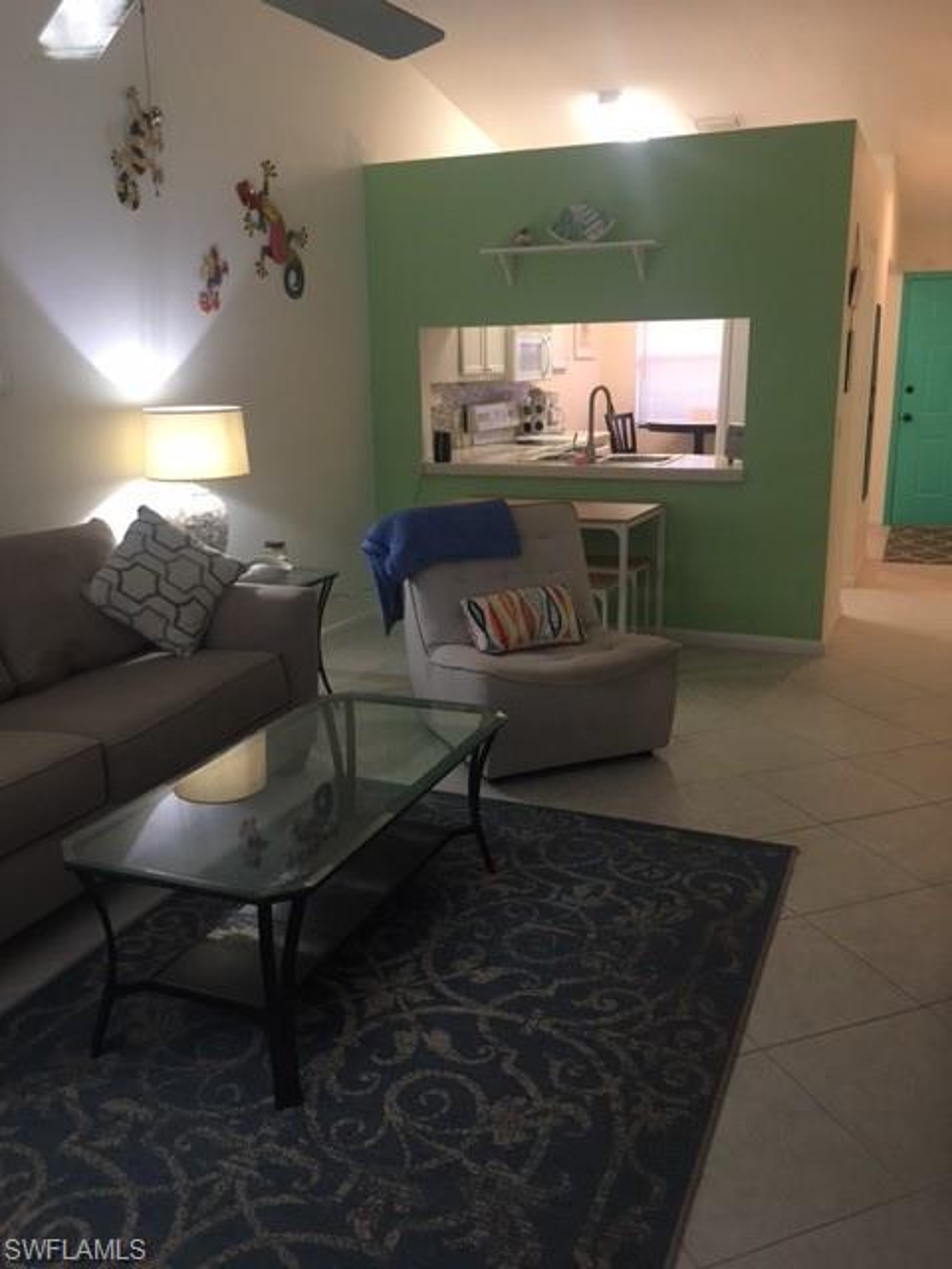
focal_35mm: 29
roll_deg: +0.0
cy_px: 634
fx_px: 1063
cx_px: 476
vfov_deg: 61.7
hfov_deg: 48.2
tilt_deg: -13.2
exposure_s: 1/30
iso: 100
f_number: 2.2
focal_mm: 4.15
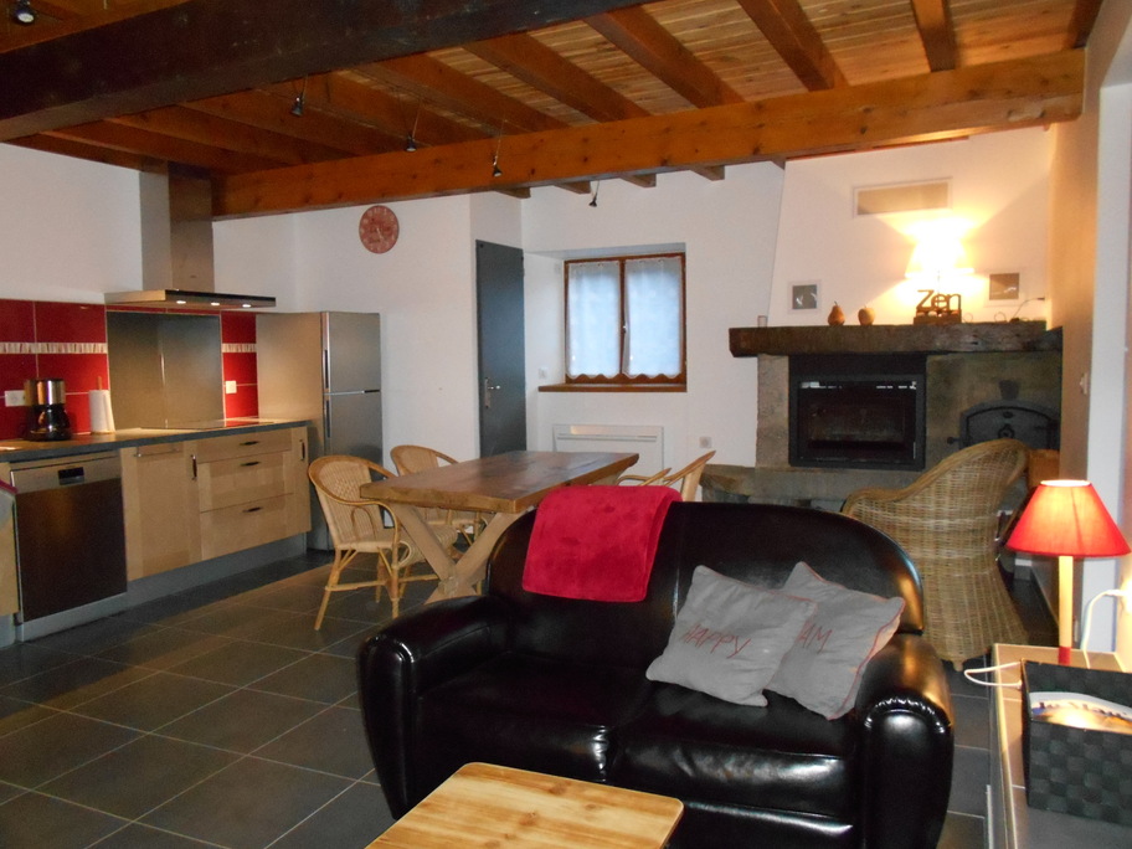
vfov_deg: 53.1
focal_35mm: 26
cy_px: 424
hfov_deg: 67.3
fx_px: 850
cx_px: 566
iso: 800
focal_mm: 4.6
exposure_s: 1/25
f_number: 3.2
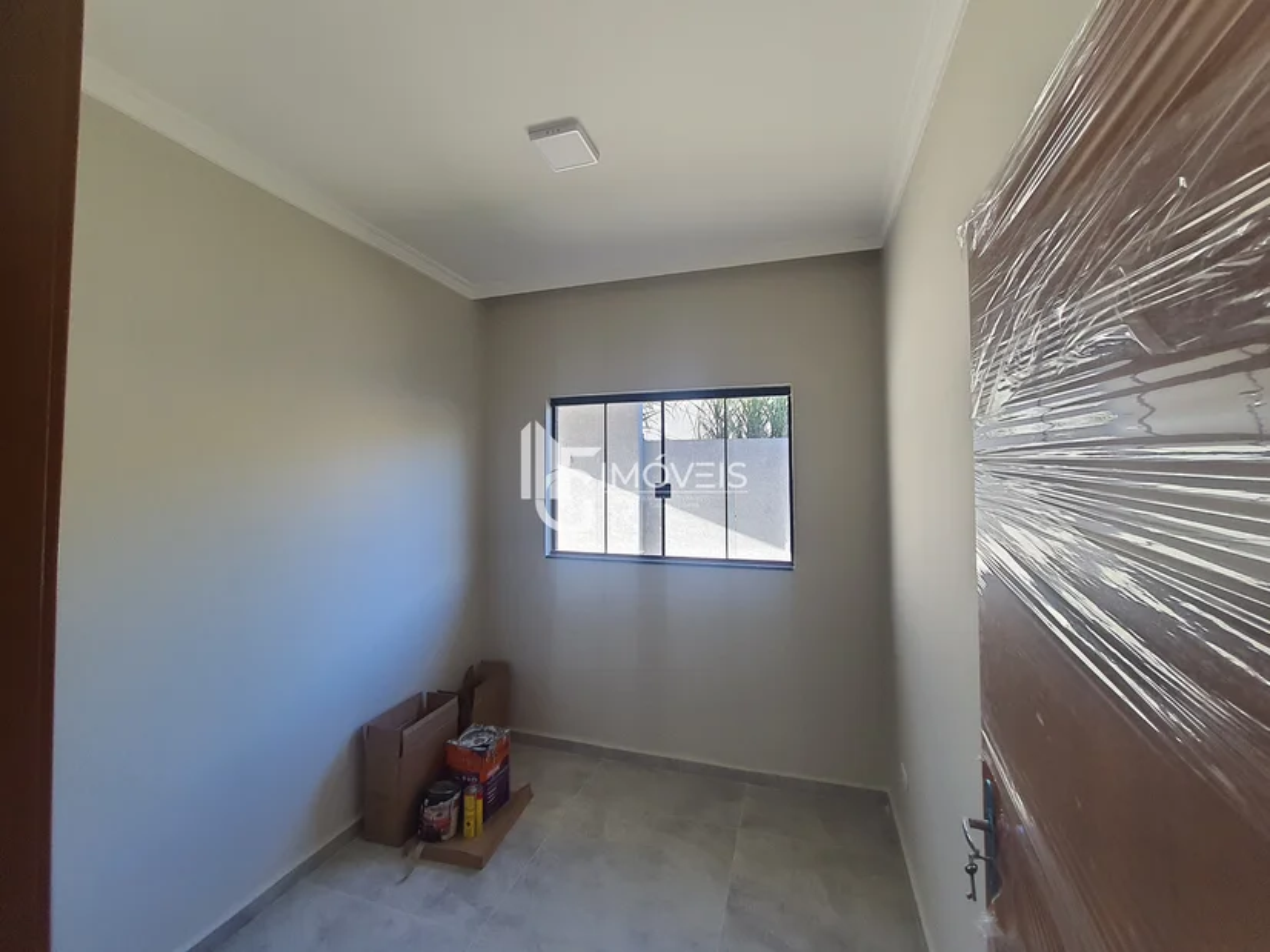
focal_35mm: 13
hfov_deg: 106.2
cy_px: 476
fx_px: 477
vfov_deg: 89.9
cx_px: 635
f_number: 2.2
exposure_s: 1/120
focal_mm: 1.74
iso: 80
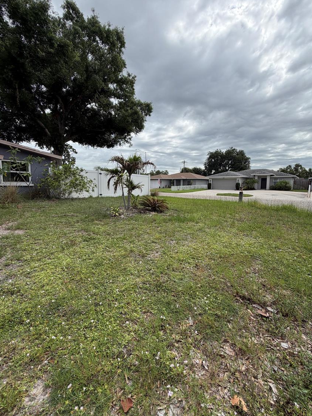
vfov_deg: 98.2
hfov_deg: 81.7
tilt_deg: -3.9
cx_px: 160
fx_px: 180
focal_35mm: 15
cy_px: 203
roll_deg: +0.8
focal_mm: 2.22
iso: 25
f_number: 2.2
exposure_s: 1/779
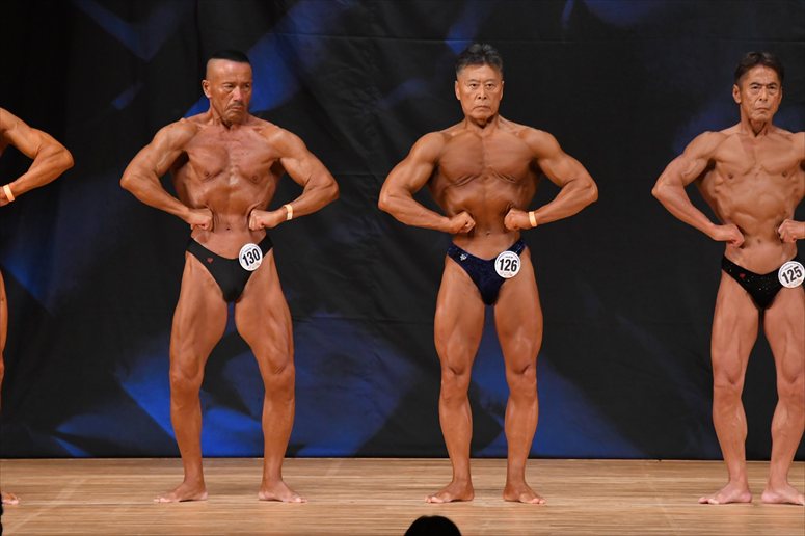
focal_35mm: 285
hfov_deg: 7.2
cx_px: 402
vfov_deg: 4.8
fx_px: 6370
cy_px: 268
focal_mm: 190
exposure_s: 1/400
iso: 4000
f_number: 5.6
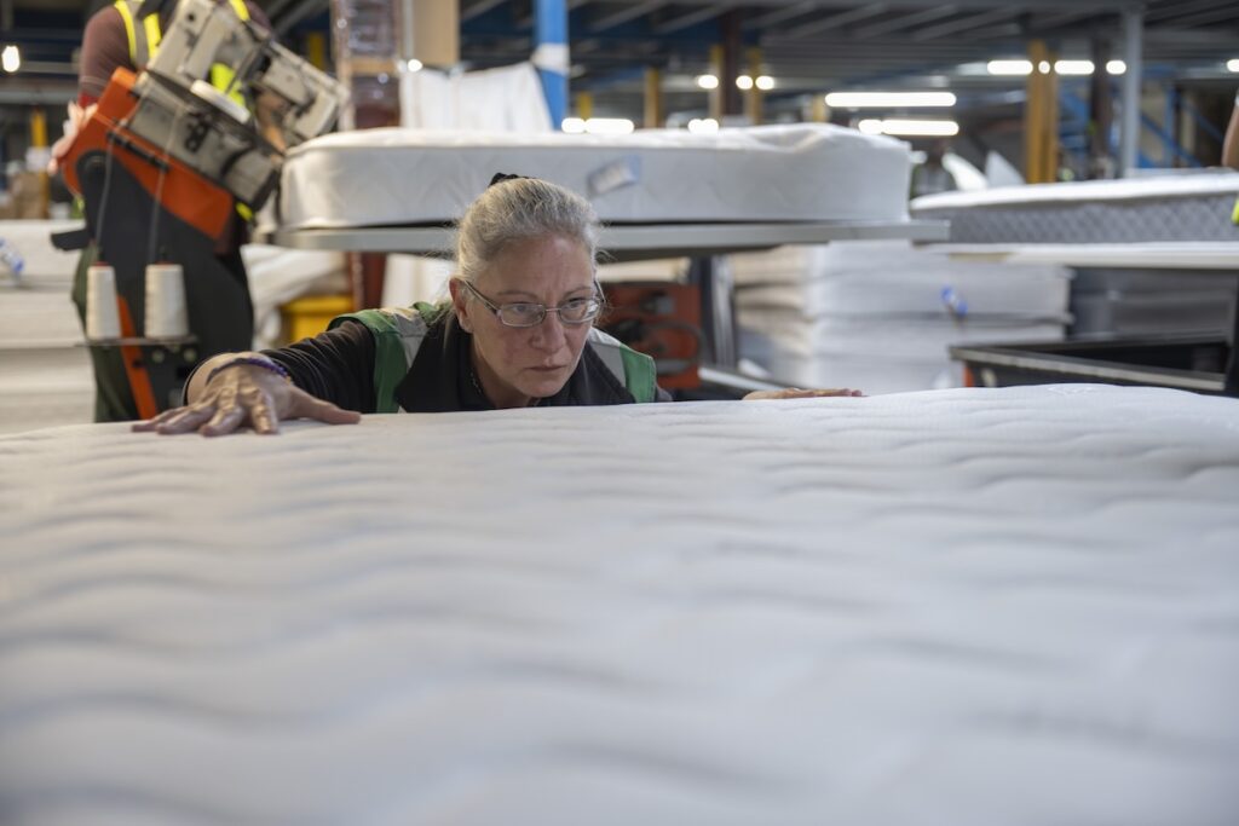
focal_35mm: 48
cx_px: 620
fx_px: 1652
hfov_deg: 41.1
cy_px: 413
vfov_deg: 28.1
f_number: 2.8
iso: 2000
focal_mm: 48
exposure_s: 1/100
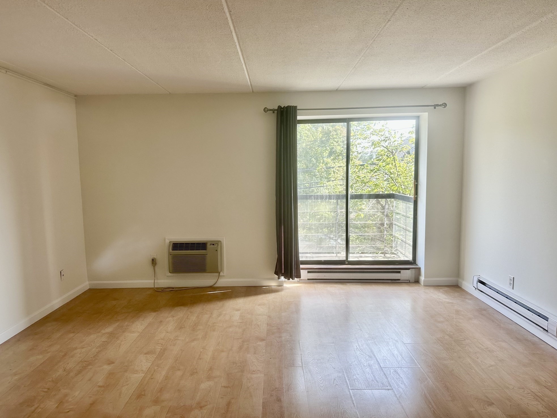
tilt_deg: -5.7
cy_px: 215
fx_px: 402
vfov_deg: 54.9
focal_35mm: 25
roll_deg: +1.6
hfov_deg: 69.4
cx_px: 267
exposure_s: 1/121
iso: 64
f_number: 1.78
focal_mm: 6.86
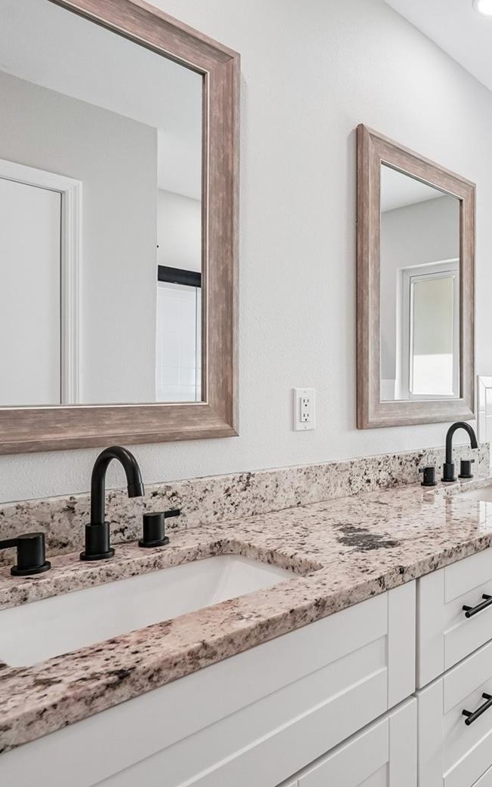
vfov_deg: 72.5
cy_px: 392
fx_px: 536
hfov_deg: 44.6
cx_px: 447
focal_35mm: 25
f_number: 8
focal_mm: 16
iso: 400
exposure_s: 1/100
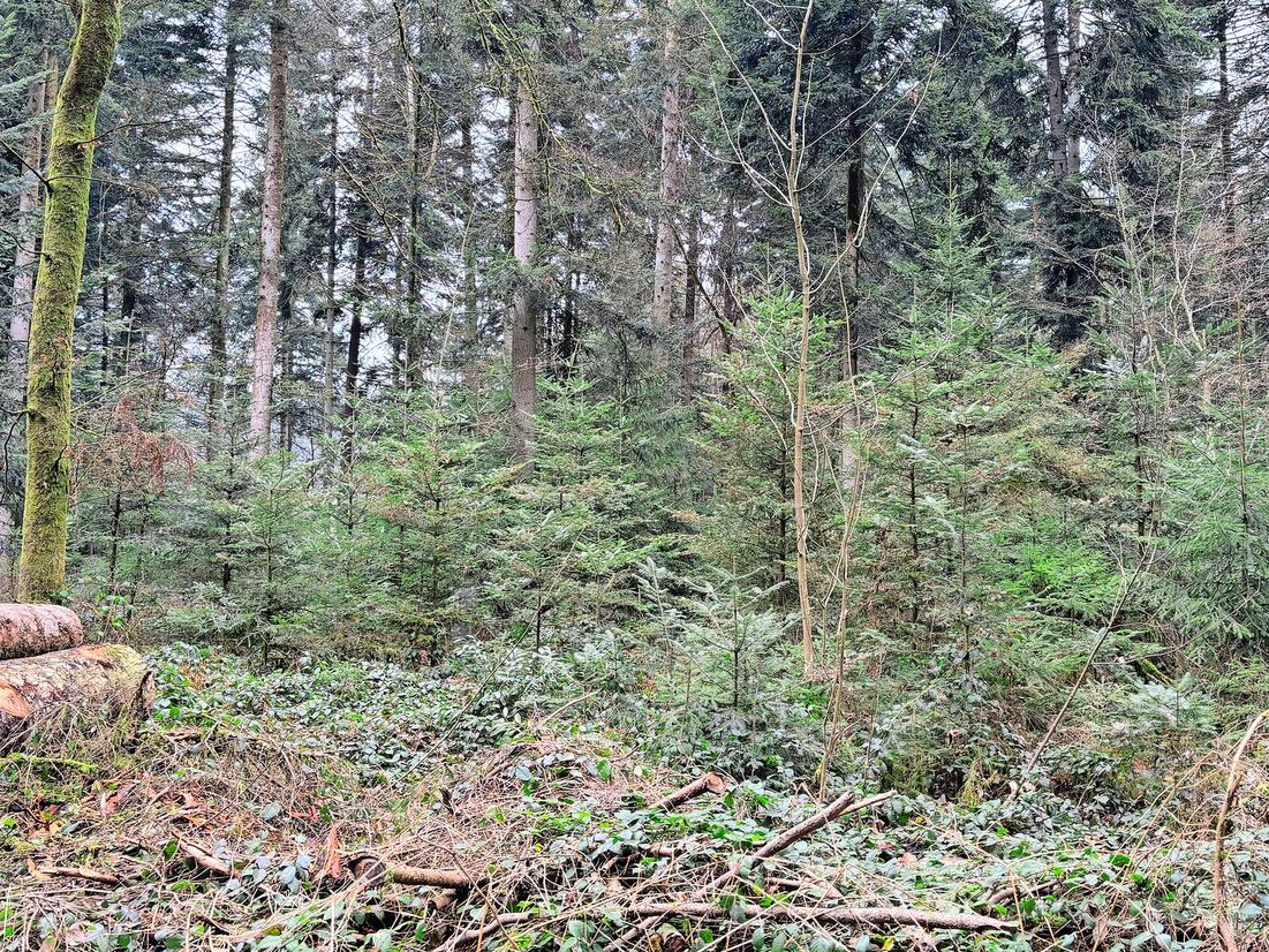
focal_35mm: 34
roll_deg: -0.4
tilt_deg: +5.3
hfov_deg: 53.8
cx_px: 708
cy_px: 405
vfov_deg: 41.7
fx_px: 1247
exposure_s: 1/75
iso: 125
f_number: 1.6
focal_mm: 5.96
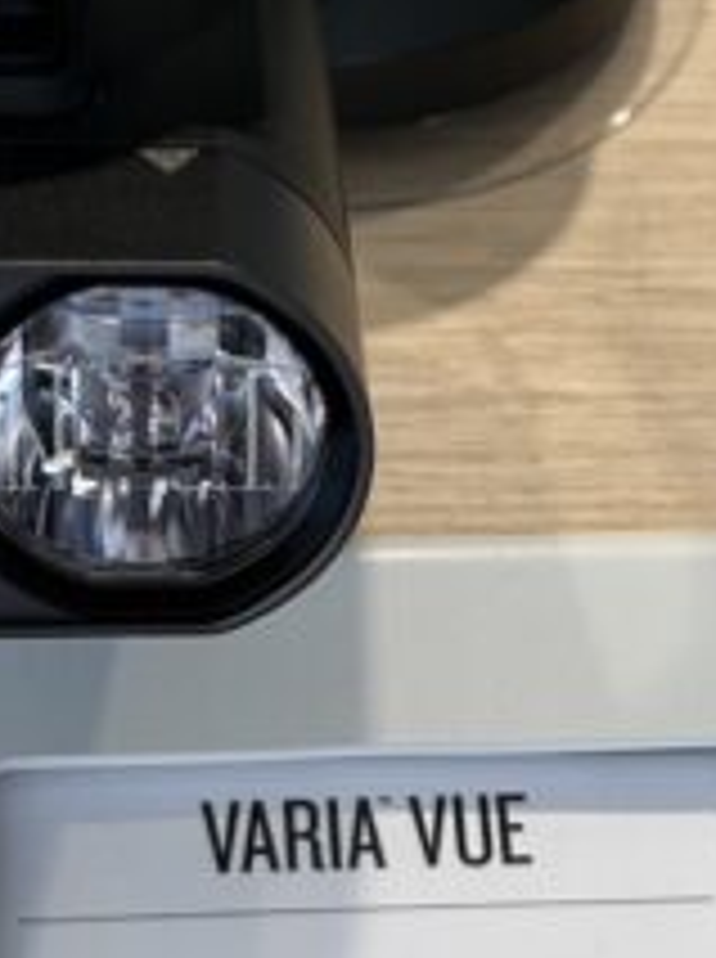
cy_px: 542
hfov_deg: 13.9
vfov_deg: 18.6
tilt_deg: -33.6
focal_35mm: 106
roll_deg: -4.7
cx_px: 473
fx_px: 2932
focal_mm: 5.7
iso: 50
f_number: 1.5
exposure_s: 1/528
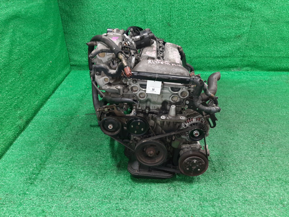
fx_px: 217
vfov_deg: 53.1
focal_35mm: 26
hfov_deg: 67.3
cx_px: 144
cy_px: 108
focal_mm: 3.93
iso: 224
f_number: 1.7
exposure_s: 1/50
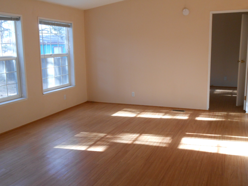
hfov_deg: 49.0
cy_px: 93
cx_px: 124
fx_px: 272
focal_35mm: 38
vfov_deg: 37.7
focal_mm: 6.8
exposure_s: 1/30
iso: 250
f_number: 4.2
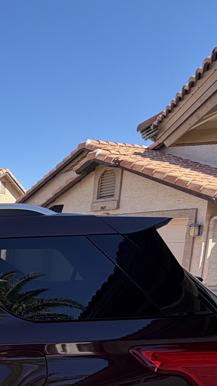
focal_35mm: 42
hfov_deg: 22.8
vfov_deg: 45.6
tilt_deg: -9.3
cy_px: 316
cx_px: -112
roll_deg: +0.4
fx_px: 430
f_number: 2.2
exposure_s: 1/694
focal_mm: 2.22
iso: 40
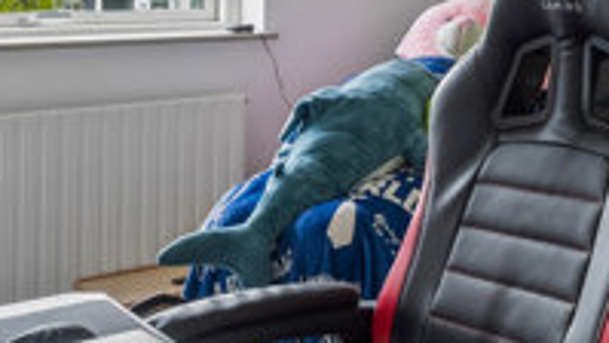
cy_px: -32
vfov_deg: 19.5
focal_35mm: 59
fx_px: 953
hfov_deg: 30.4
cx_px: 719
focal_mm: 14
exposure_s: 1/3.33
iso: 200
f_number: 10
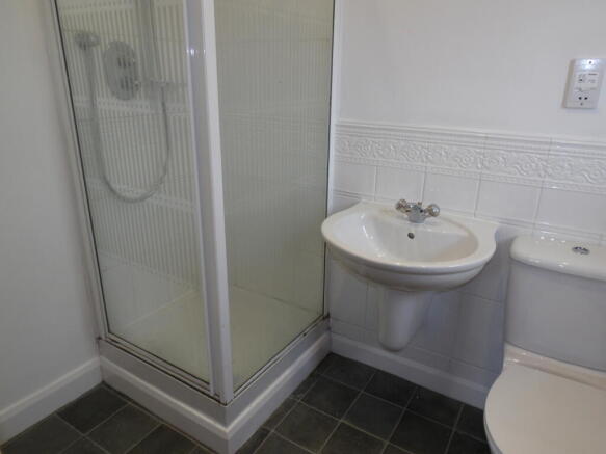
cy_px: 227
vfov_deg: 56.8
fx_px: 420
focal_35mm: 24
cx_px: 303
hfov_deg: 71.6
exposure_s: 1/15
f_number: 4.1
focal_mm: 4.3
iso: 160
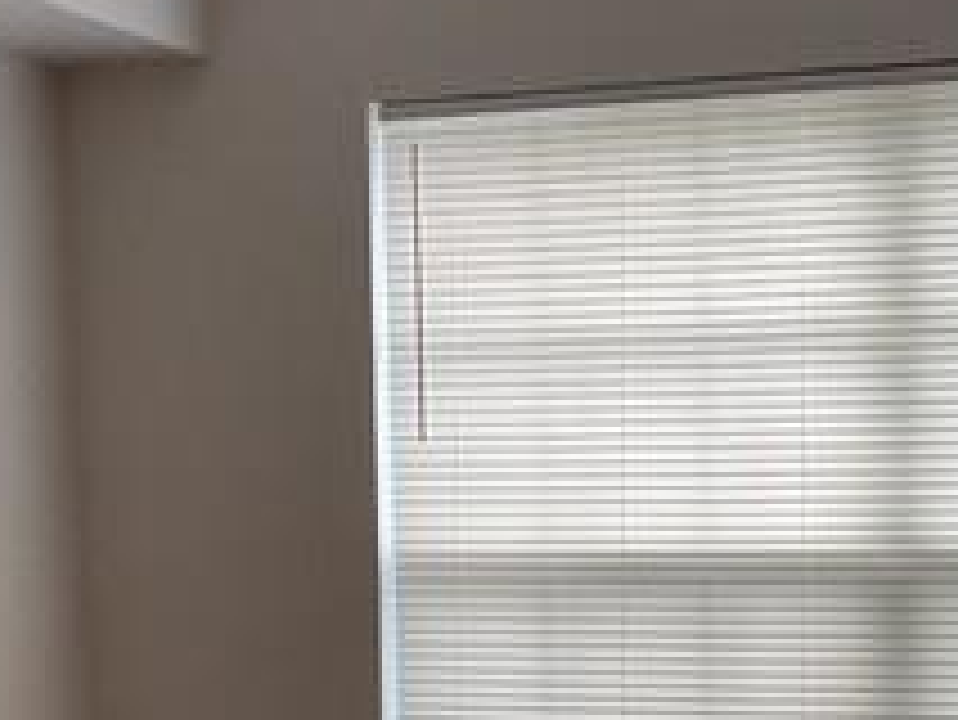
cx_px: 801
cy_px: 792
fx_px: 2409
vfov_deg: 16.5
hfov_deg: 22.1
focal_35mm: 87
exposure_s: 1/120
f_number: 1.8
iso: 50
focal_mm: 3
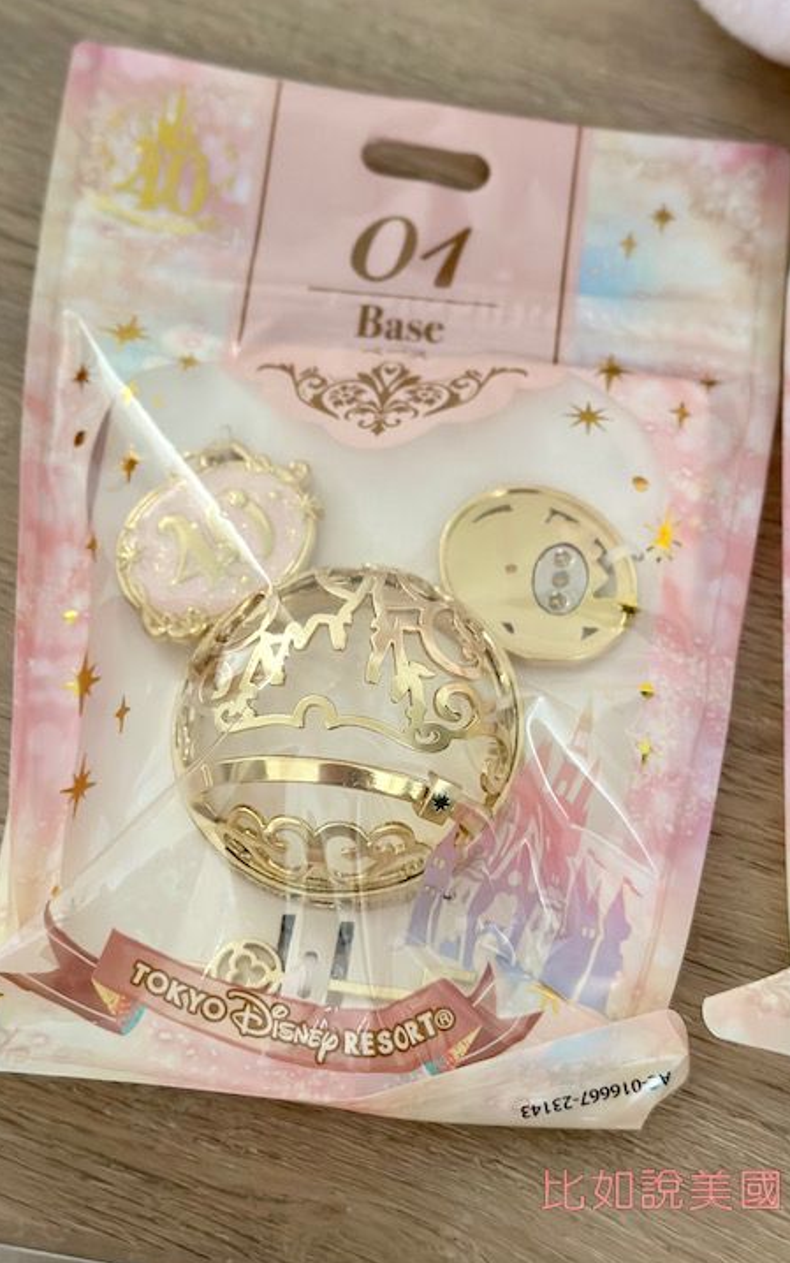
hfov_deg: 24.9
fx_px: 1791
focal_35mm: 52
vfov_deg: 38.9
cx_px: 361
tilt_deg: -65.6
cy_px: 632
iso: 400
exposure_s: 1/40
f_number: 1.78
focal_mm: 6.86
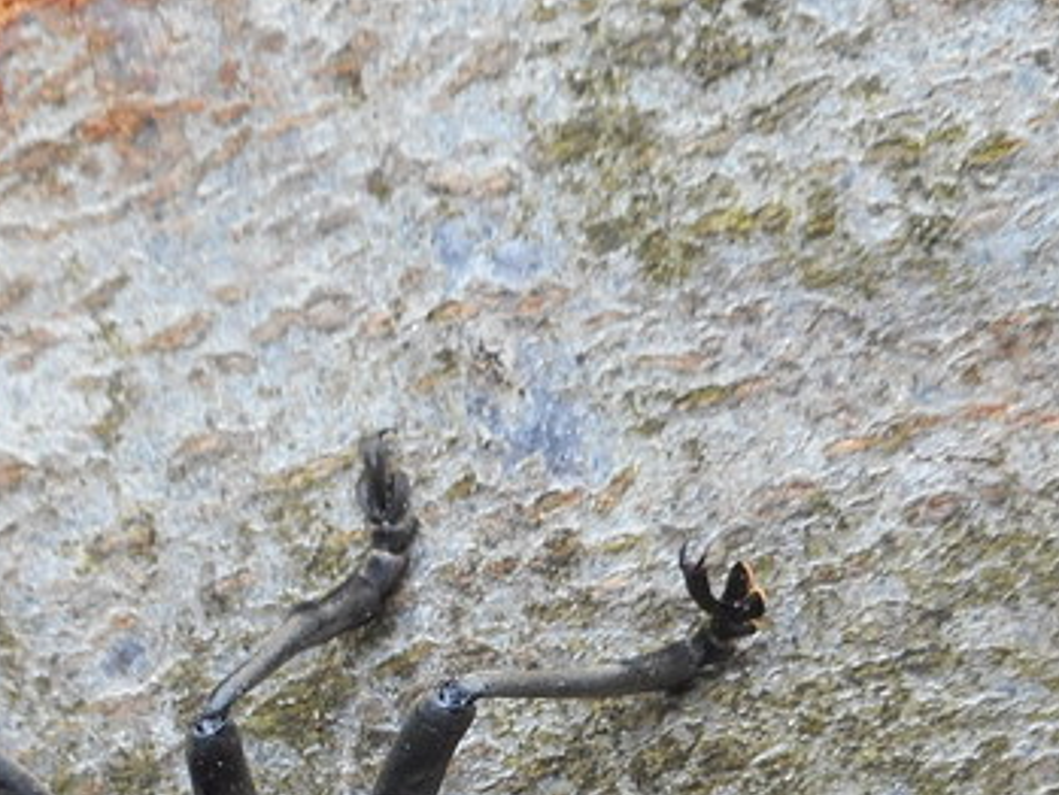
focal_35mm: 83
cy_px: 968
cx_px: 235
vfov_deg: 17.0
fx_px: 2540
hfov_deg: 23.3
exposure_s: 1/30
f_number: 4.2
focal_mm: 6
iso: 80
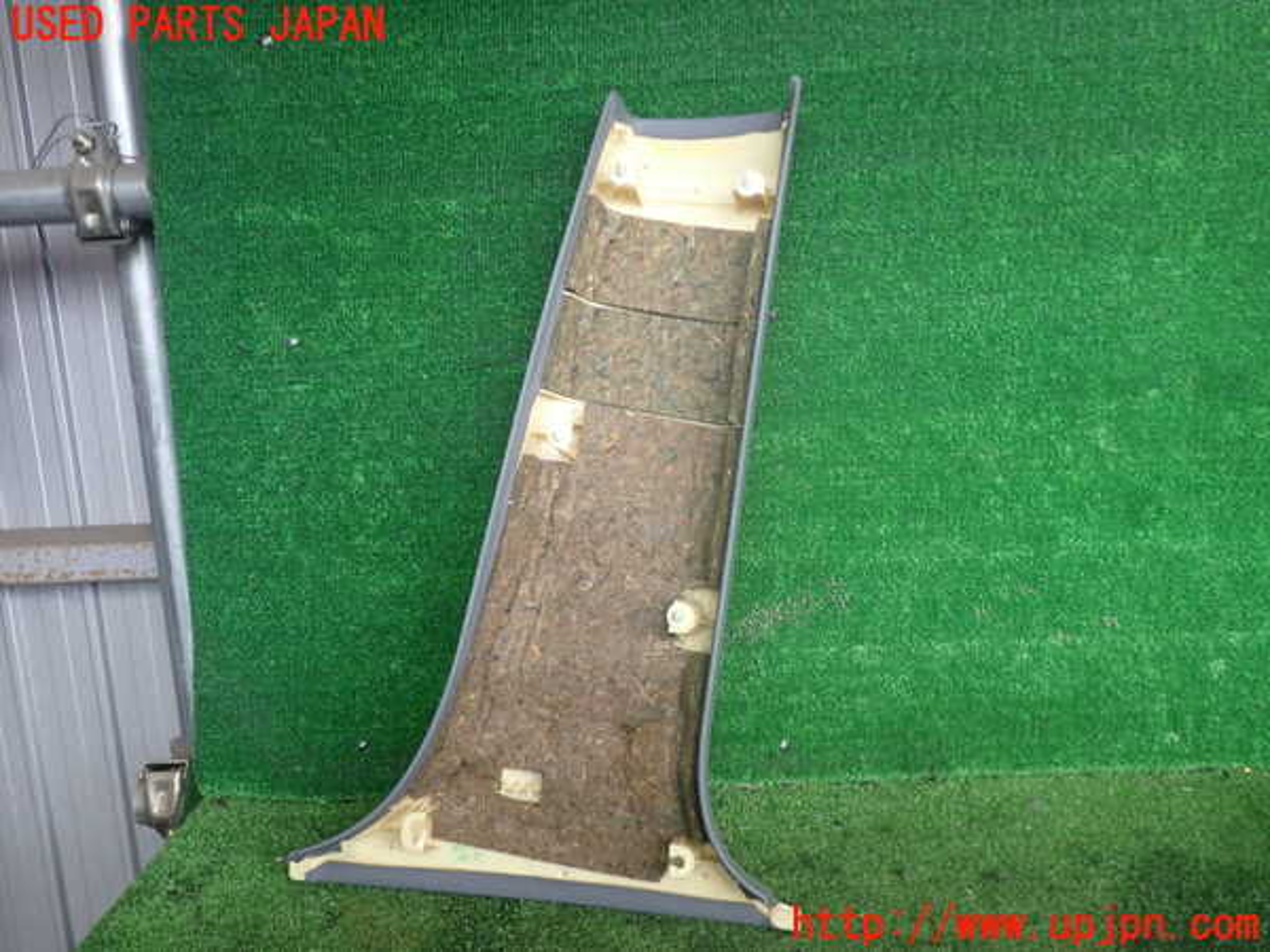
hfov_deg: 60.0
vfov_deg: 46.8
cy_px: 476
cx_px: 635
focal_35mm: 30
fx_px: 1101
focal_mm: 5.4
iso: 200
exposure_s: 1/100
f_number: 2.3
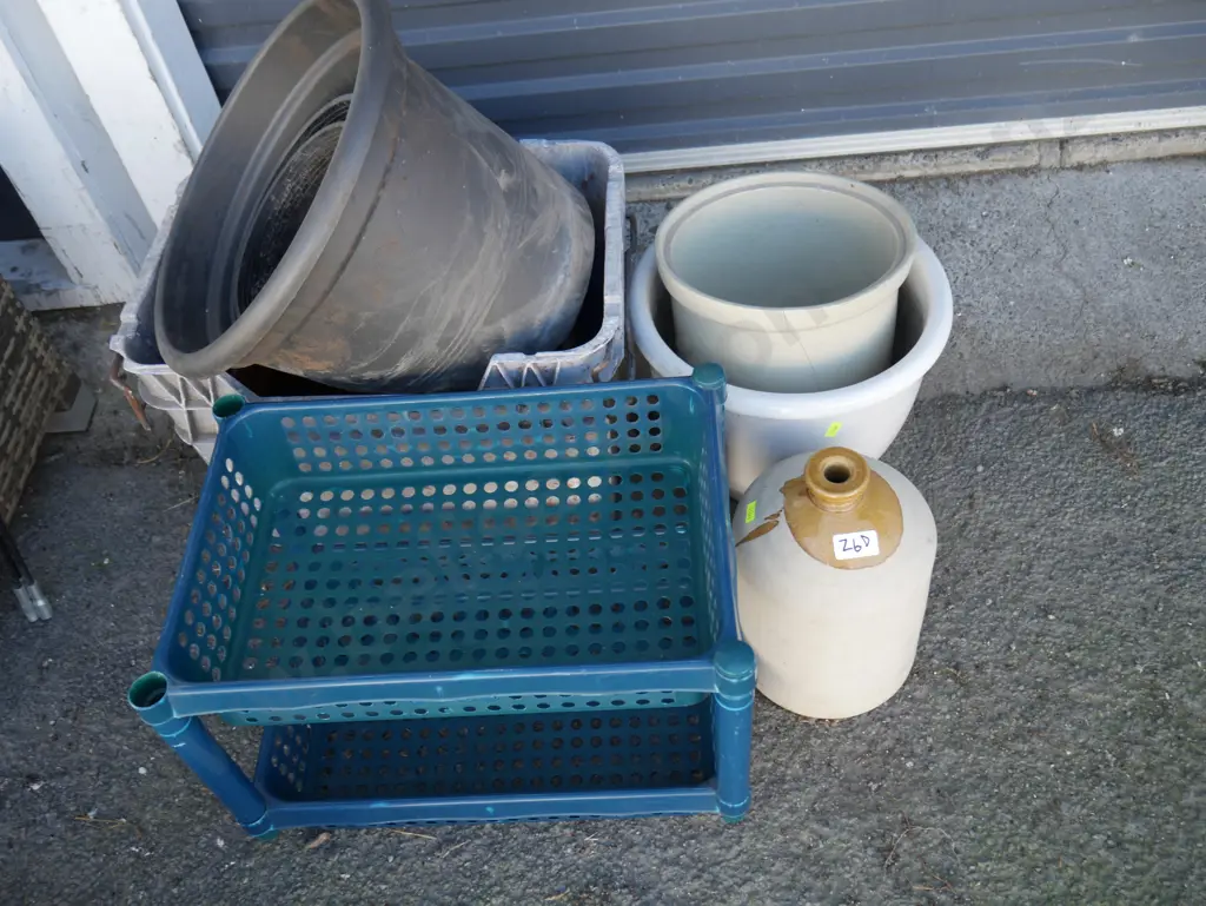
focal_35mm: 32
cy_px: 453
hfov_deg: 56.8
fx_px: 1115
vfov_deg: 44.2
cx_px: 603
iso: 200
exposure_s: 1/125
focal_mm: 16
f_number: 3.6
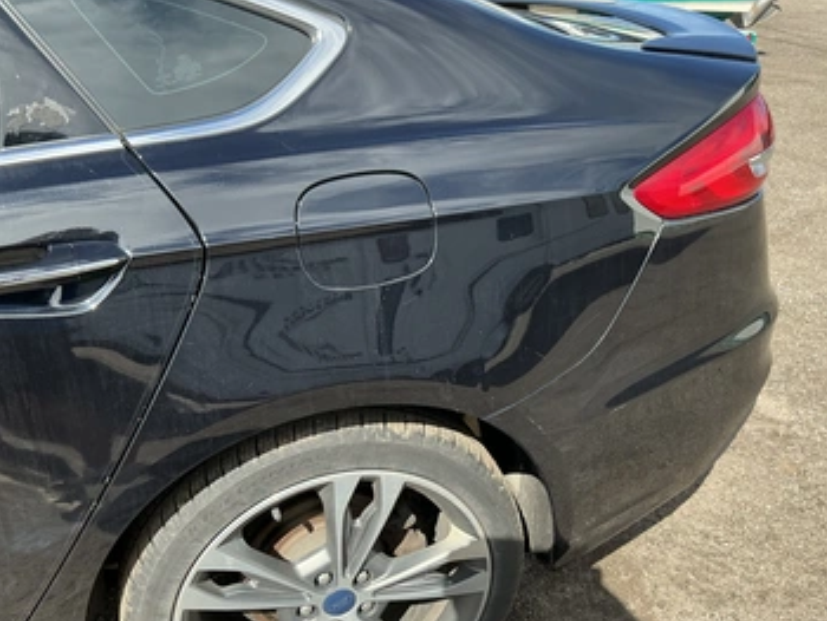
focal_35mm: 32
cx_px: 411
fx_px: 765
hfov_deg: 56.8
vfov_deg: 44.2
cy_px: 328
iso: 25
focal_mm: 3
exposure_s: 1/551
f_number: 1.8
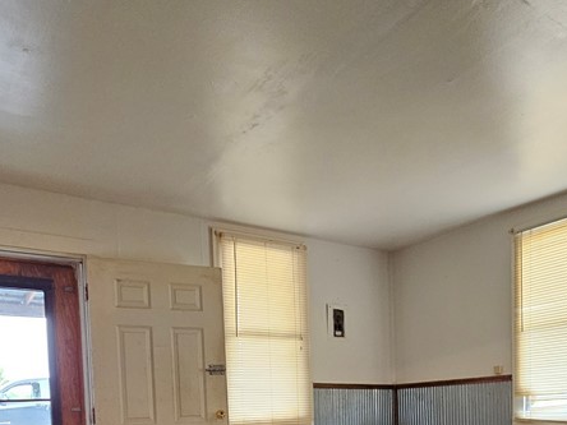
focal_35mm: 30
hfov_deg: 60.0
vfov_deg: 40.7
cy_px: 429
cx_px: 276
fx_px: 491
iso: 320
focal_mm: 2.2
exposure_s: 1/40
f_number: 2.2
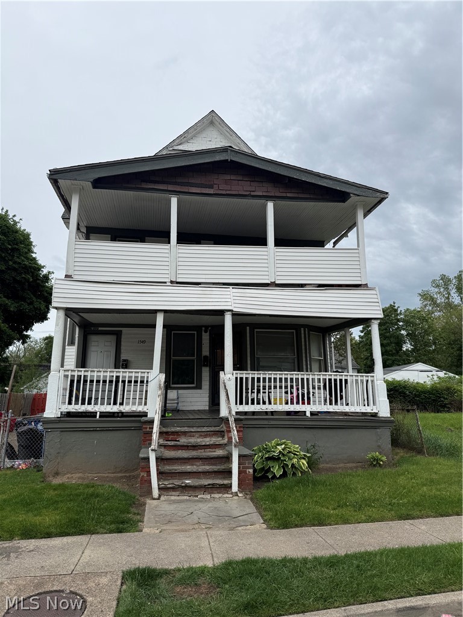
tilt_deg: +14.1
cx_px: 232
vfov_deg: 71.6
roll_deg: +0.8
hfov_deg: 56.8
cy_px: 308
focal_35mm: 24
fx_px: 428
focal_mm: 6.76
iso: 80
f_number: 1.78
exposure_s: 1/2232
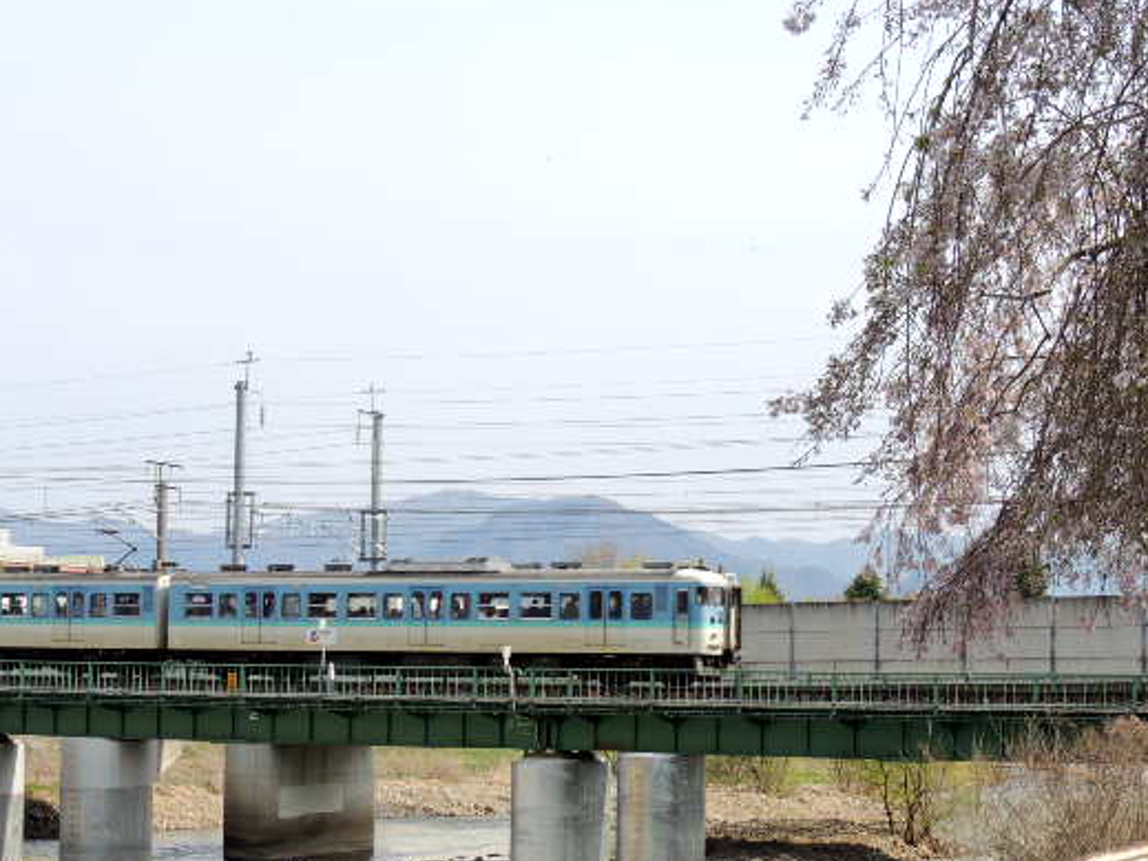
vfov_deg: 19.9
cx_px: 599
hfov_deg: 26.3
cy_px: 502
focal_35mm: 74
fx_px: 2454
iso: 100
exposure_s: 1/320
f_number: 5.9
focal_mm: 10.7
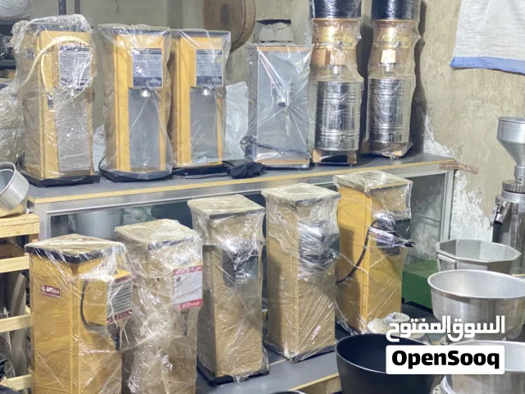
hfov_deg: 36.8
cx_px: 262
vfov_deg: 28.0
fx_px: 789
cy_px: 197
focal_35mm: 52
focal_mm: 6
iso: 500
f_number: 2
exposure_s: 1/14
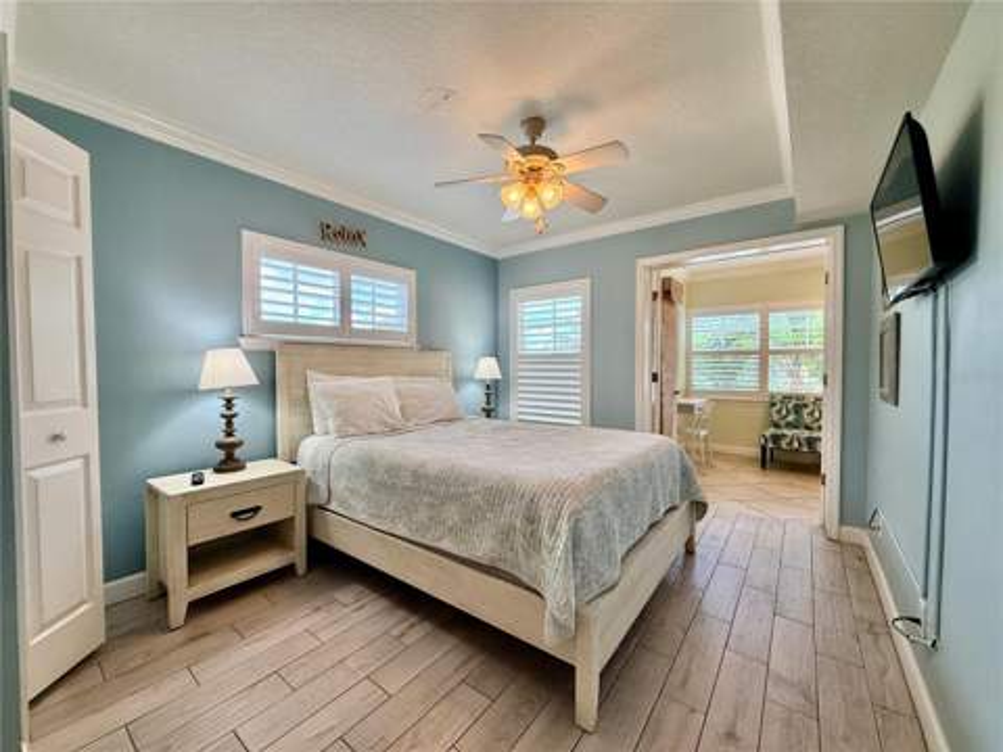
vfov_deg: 85.7
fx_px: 406
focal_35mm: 14
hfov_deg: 102.1
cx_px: 502
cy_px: 376
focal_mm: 2.22
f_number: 2.2
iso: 100
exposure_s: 1/120
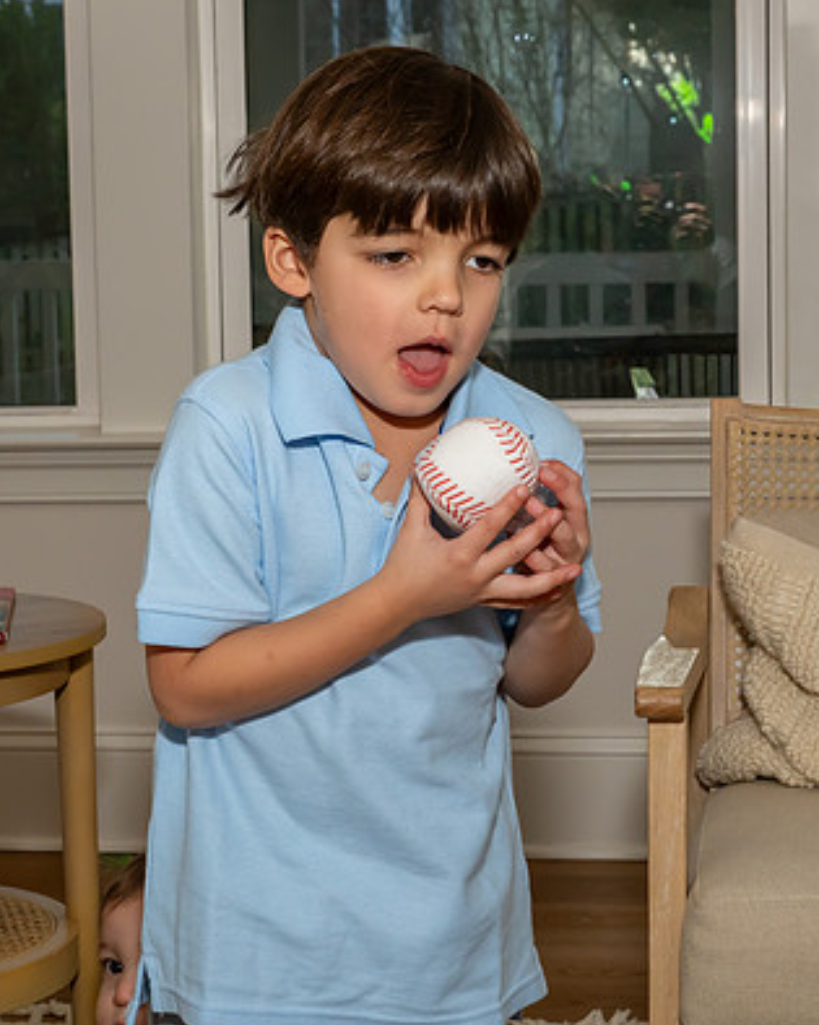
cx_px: 211
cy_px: 447
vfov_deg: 23.6
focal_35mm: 81
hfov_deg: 18.8
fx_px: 2455
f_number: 9
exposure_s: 1/250
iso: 640
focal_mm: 35
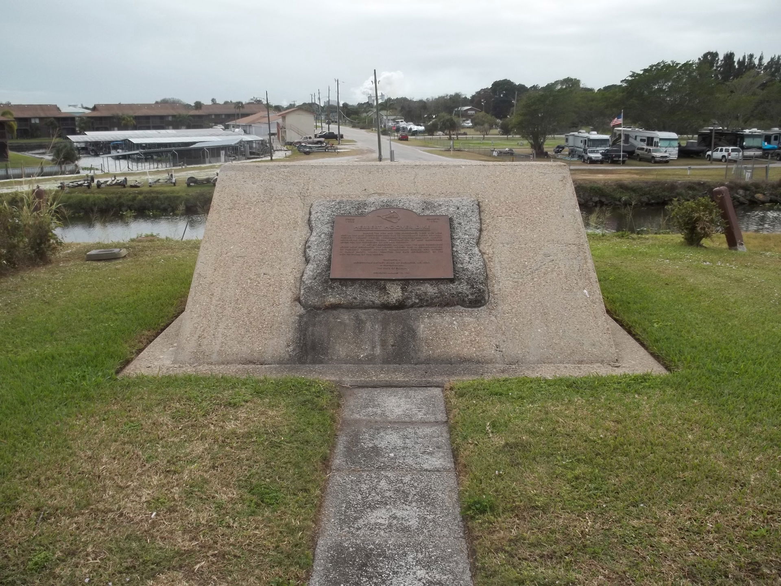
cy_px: 293
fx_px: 745
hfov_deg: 55.4
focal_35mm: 33
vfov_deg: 42.9
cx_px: 390
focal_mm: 5.9
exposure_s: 1/400
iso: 64
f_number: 3.3
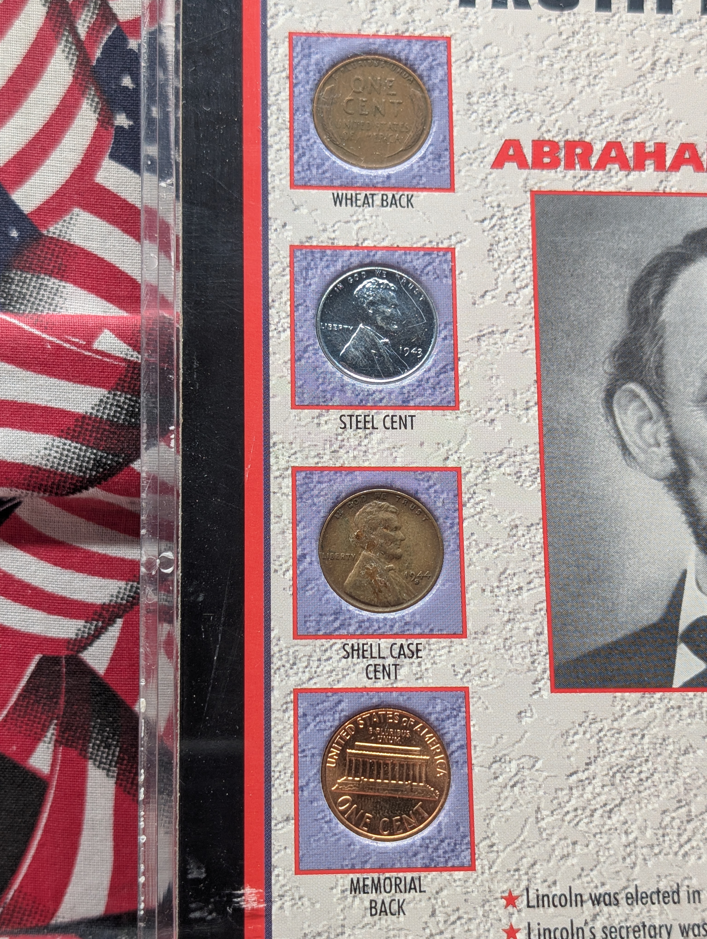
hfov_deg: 29.7
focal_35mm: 49
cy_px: 470
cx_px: 354
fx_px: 1331
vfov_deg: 38.9
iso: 46
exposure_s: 1/33.9
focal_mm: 6.9
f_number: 1.68
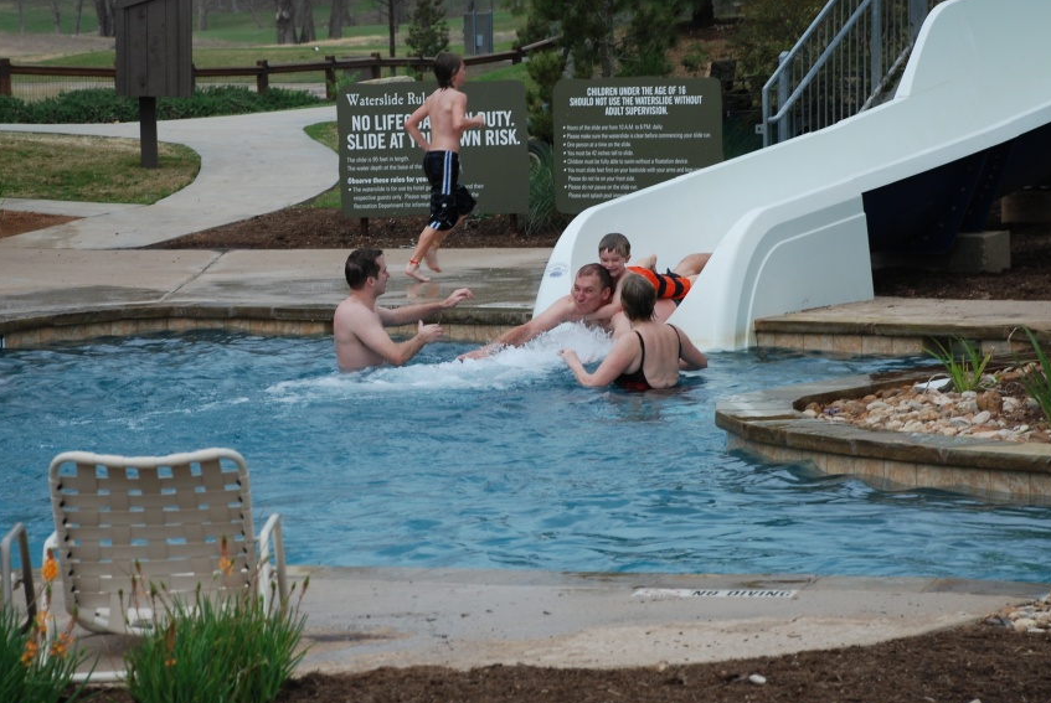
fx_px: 4238
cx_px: 469
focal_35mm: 145
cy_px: 342
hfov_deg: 14.1
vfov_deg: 9.5
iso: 250
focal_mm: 80
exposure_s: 1/500
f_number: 5.6
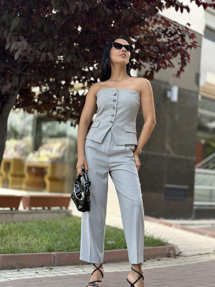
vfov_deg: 39.7
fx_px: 398
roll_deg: -4.2
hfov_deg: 30.3
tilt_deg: +3.8
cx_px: 108
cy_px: 144
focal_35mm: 48
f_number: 1.78
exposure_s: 1/574
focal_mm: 6.86
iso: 80
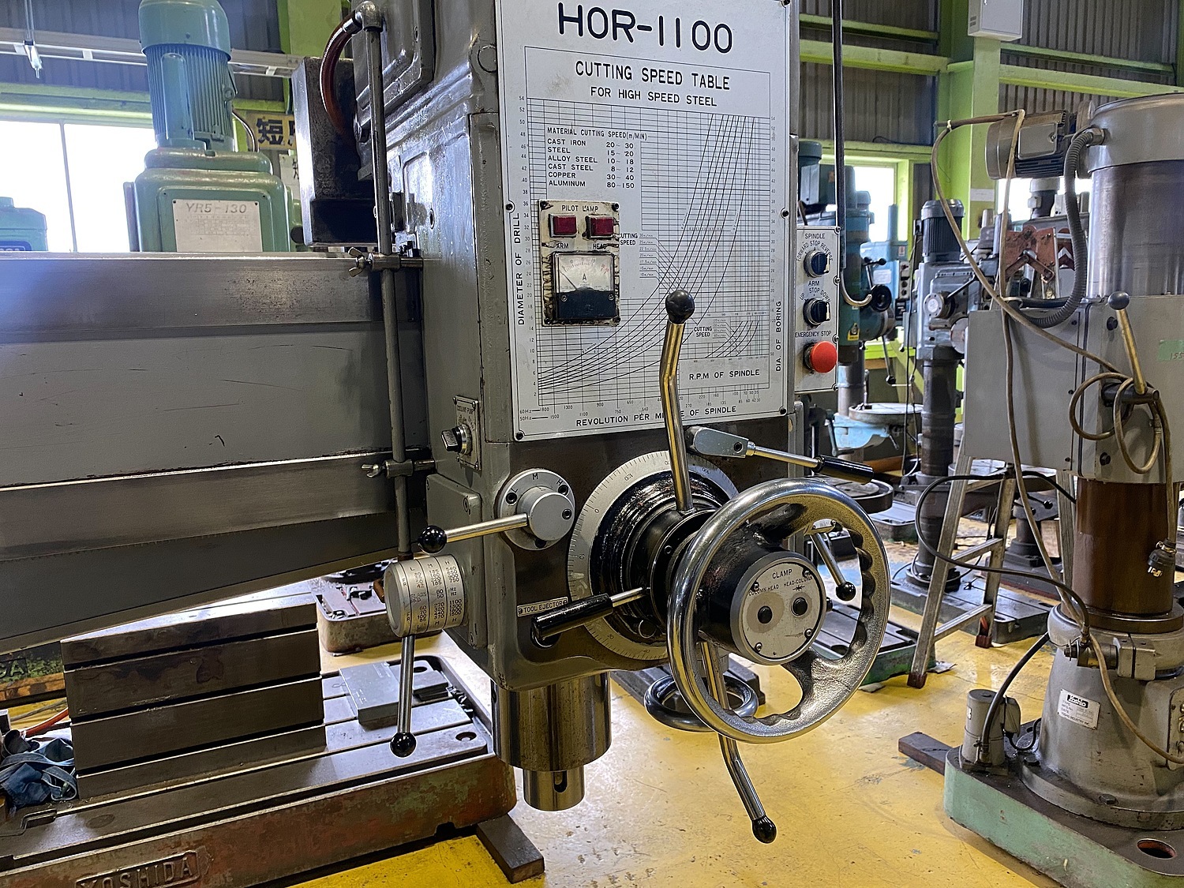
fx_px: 889
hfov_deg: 67.3
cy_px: 444
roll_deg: +1.6
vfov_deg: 53.1
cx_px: 592
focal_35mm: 26
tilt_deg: -9.3
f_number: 1.8
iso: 160
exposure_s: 1/57
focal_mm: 4.25
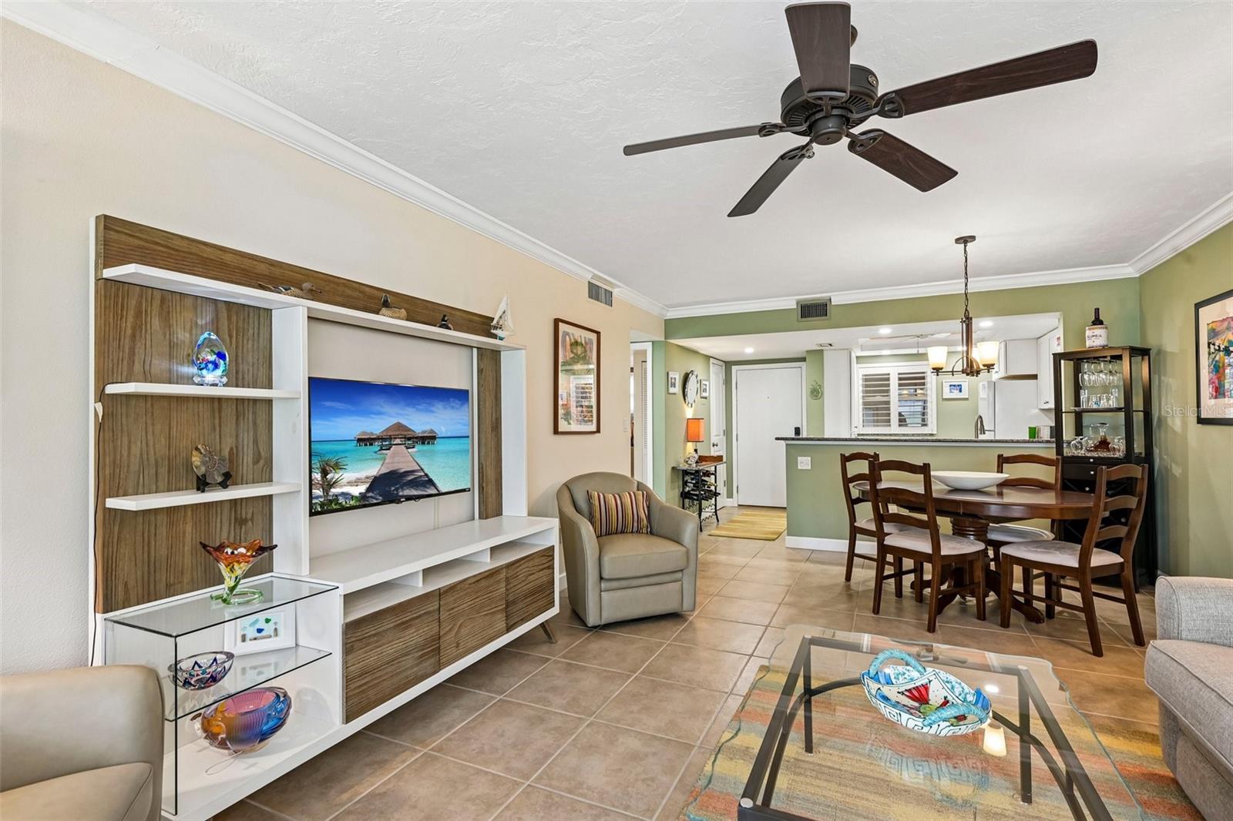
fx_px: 565
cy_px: 410
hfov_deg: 95.0
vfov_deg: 72.0
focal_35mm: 16
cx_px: 616
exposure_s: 1/10
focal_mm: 16.5
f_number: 8
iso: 400
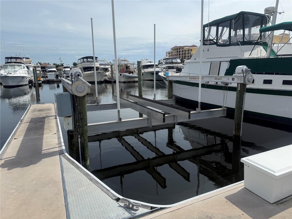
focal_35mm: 24
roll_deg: +1.1
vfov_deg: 56.8
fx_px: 202
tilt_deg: -10.4
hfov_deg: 71.6
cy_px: 110
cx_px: 146
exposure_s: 1/6173
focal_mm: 6.76
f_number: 1.78
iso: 80
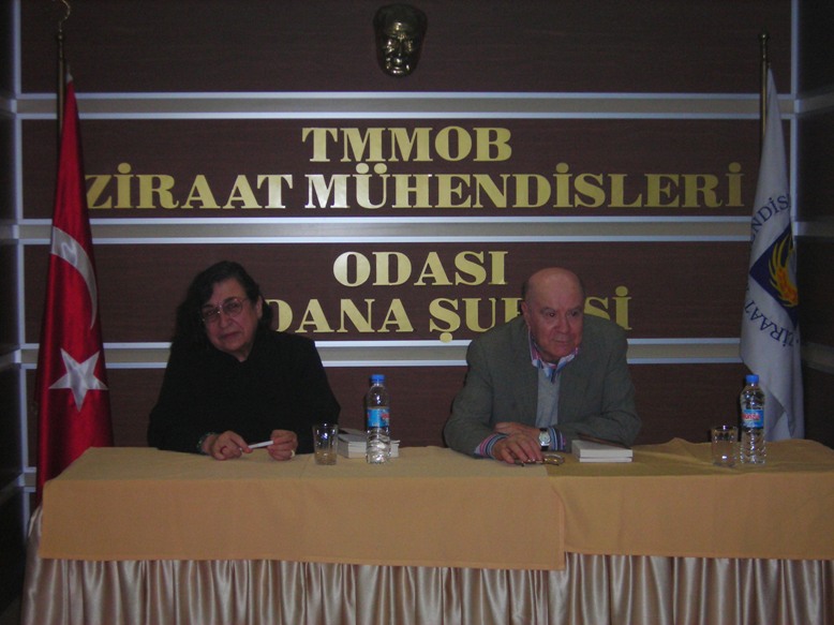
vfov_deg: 22.6
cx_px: 417
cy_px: 312
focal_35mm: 65
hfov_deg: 29.8
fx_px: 1566
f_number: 3.9
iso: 138
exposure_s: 1/60.1
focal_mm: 10.8
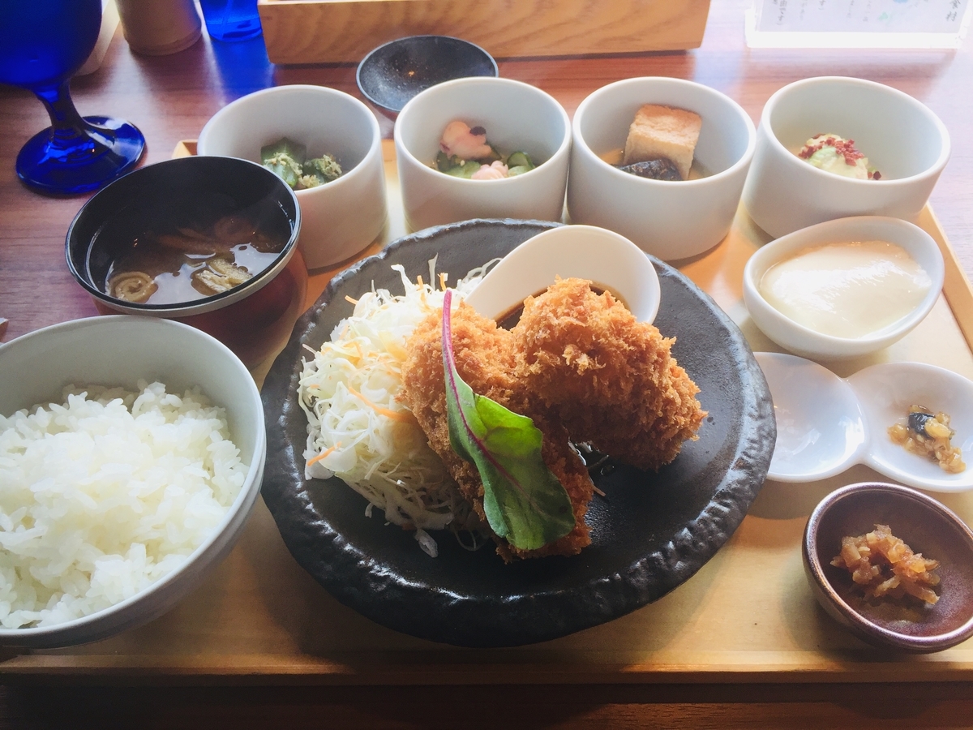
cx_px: 486
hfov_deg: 61.7
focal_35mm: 29
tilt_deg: -50.9
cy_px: 365
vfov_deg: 48.2
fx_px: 815
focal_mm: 4.15
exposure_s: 1/120
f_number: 2.2
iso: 50
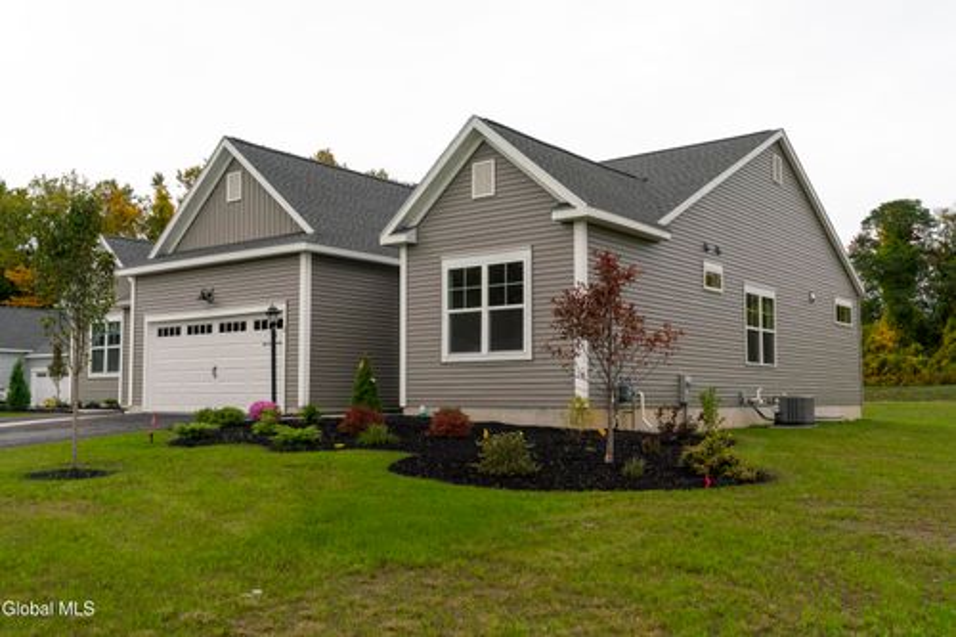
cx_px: 478
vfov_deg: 37.8
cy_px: 318
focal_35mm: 35
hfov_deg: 54.5
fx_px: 929
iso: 400
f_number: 8
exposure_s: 1/400
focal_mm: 35
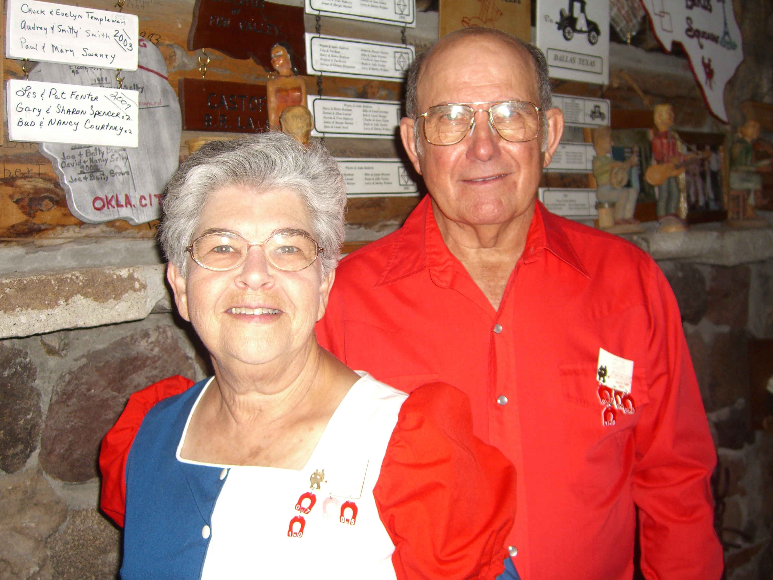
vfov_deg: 36.8
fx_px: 871
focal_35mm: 39
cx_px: 379
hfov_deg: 47.9
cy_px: 288
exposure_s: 1/60
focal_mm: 7.9
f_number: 2.8
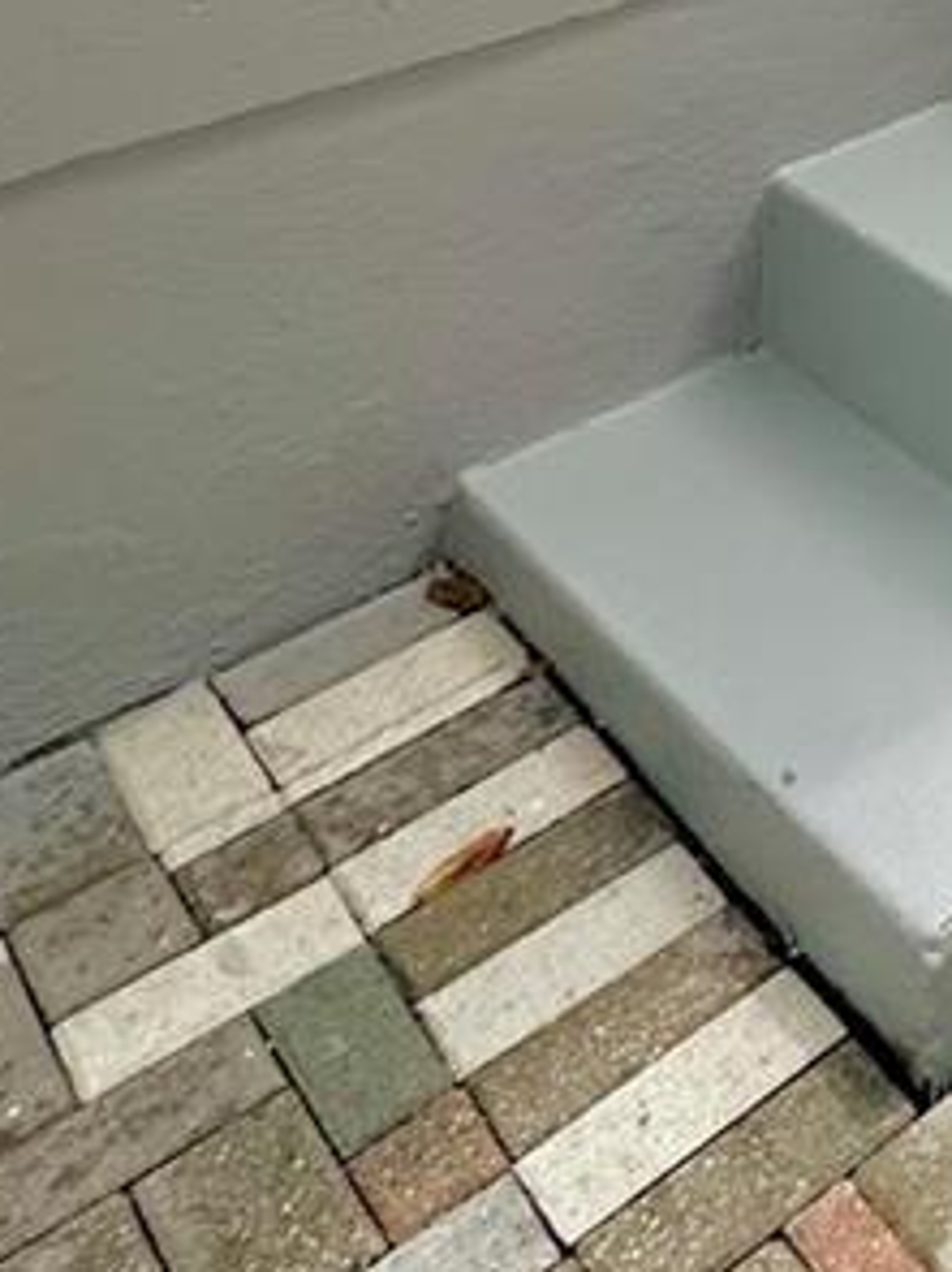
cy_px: -944
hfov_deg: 17.8
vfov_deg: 22.4
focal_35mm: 57
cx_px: 1908
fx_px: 2092
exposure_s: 1/373
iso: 40
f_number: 2.2
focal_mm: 2.22
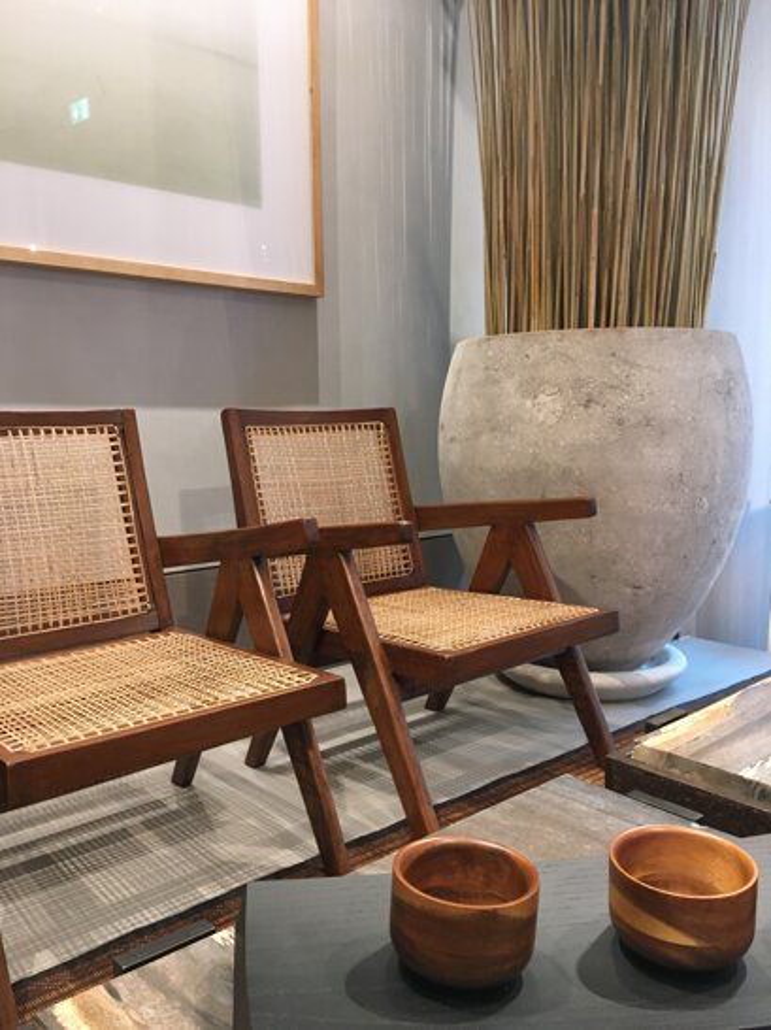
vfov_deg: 61.7
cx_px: 386
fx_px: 862
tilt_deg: -7.0
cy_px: 515
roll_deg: +0.4
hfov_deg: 48.2
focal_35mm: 29
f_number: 2.2
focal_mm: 4.15
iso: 160
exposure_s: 1/33
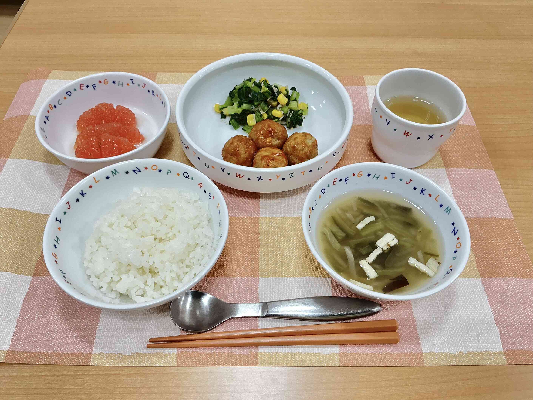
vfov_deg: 48.2
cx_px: 266
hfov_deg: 61.7
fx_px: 447
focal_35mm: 29
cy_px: 200
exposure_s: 1/60
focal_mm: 3
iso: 64
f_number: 1.8
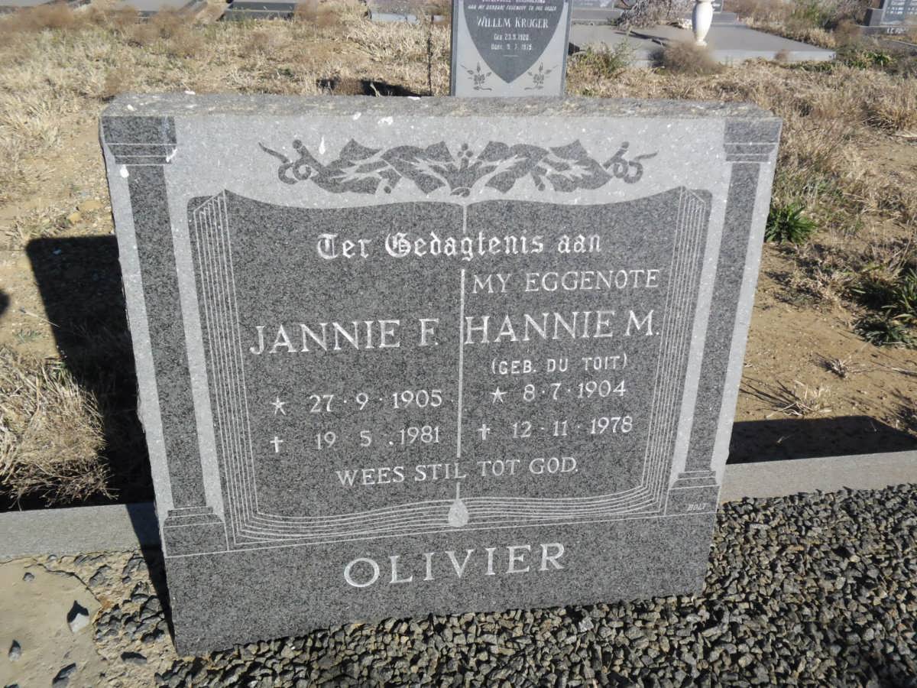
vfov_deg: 51.4
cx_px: 458
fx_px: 715
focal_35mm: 27
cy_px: 344
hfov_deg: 65.3
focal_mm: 4.9
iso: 80
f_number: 3.5
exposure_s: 1/980
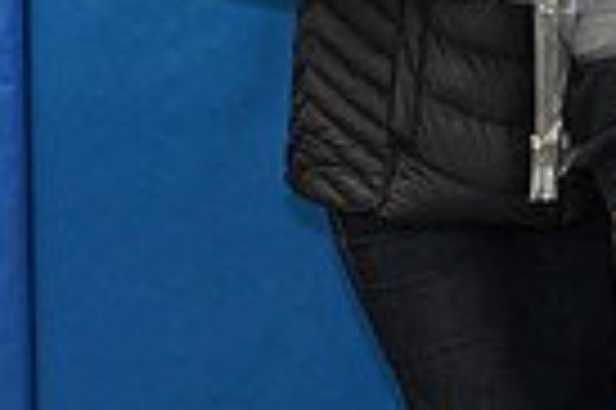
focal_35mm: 229
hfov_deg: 8.8
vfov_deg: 5.9
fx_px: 3914
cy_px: -336
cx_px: 904
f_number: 5.6
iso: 5000
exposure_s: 1/200
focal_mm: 54
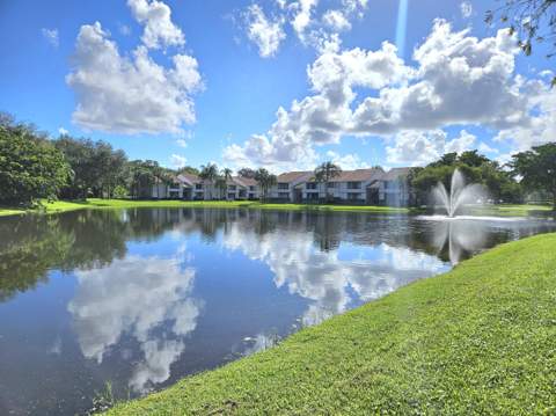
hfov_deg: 74.0
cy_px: 208
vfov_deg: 58.8
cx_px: 278
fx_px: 369
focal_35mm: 23
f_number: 1.8
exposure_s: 1/10000
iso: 25
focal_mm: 5.4
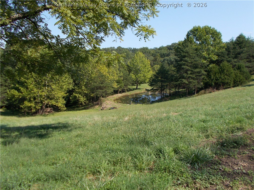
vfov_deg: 53.1
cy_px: 95
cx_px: 127
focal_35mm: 26
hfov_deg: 67.3
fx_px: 191
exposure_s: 1/100
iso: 80
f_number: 8
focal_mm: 4.6
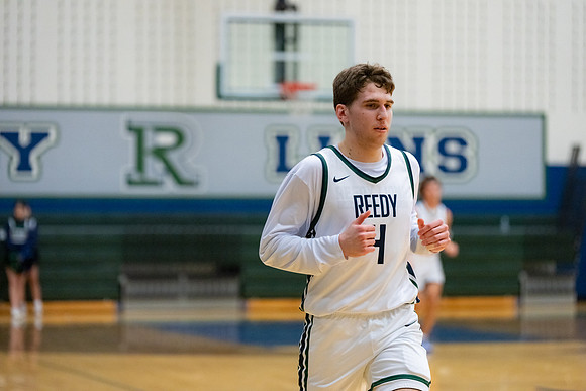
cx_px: 293
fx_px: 2100
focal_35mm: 129
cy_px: 196
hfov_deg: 15.9
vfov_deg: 10.6
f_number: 2.8
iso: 6400
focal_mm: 129
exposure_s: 1/1000
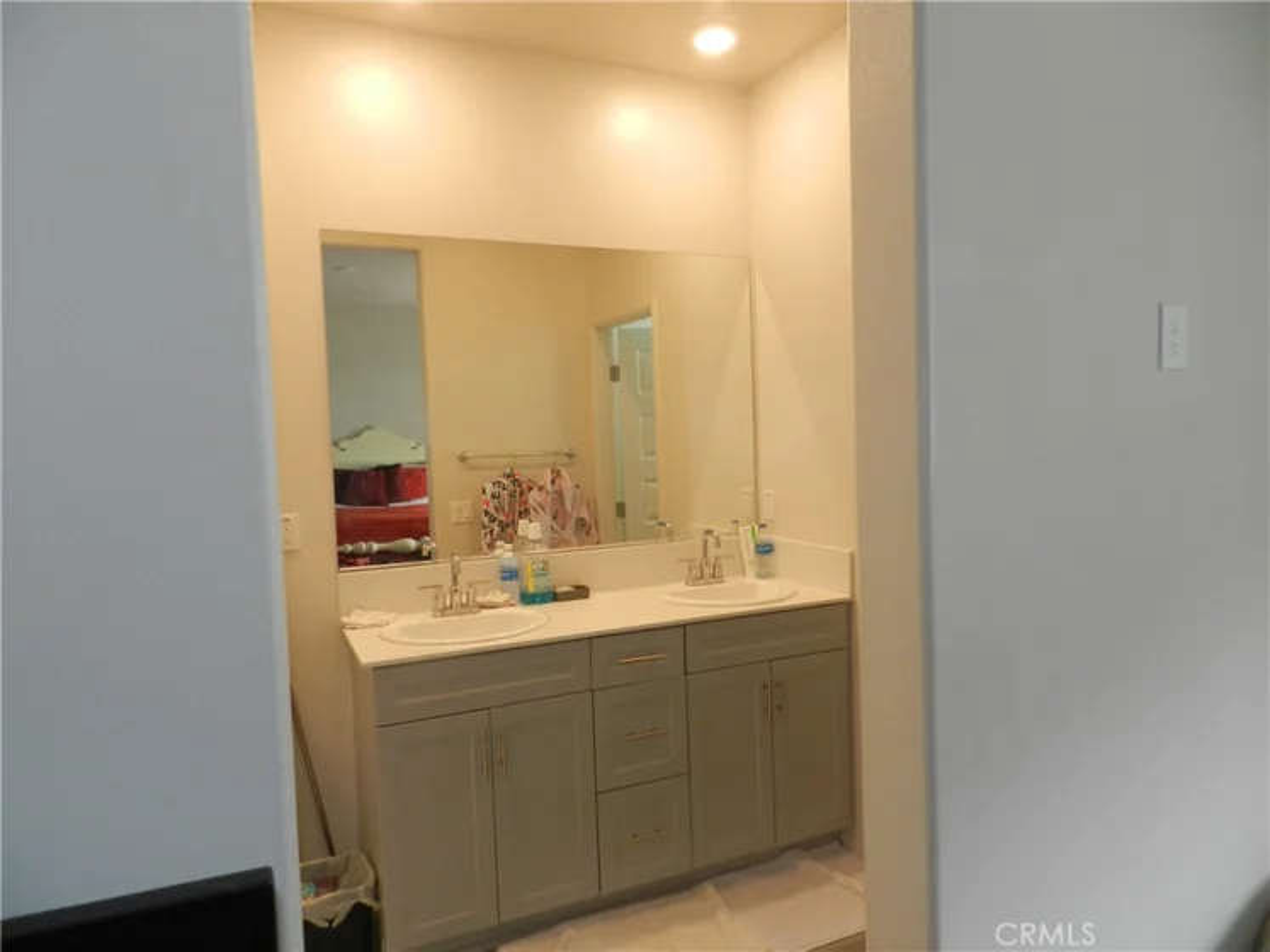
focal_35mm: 23
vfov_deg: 58.9
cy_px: 476
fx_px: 844
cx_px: 635
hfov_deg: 73.9
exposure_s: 1/30
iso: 160
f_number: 3.4
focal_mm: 4
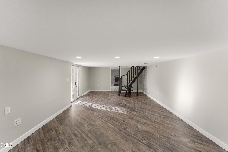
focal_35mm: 14
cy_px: 76
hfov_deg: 104.3
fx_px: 89
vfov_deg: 81.2
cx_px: 114
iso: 800
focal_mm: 14
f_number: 8
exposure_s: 1/25
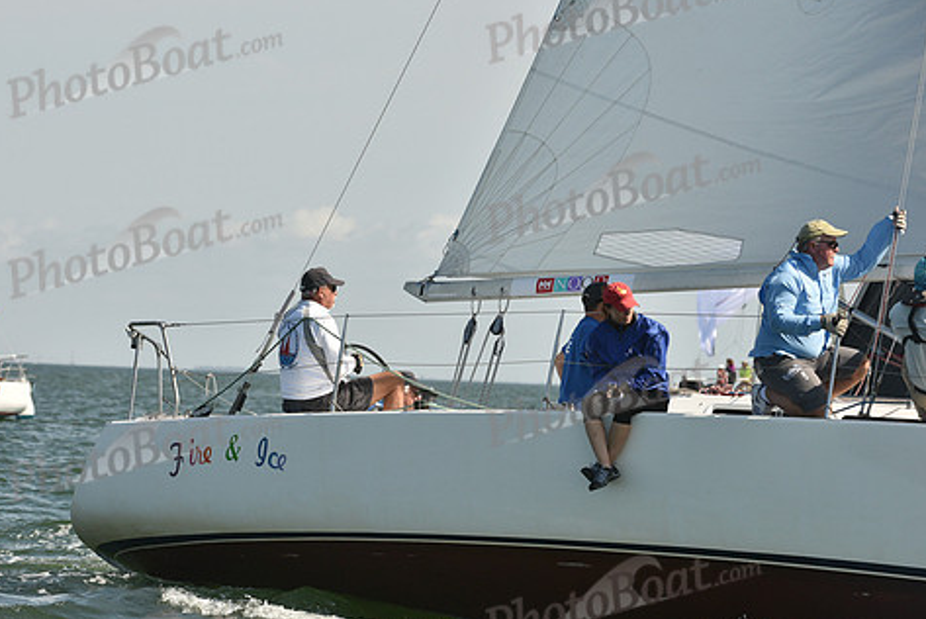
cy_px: 322
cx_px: 386
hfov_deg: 8.4
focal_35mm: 245
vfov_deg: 5.6
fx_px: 6306
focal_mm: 200
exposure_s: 1/1250
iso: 400
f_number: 7.1
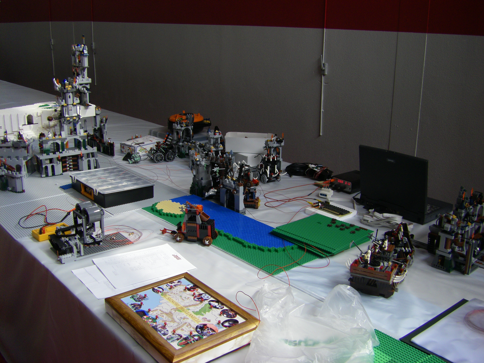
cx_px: 242
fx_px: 531
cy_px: 182
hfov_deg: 49.0
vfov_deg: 37.7
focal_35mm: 38
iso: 125
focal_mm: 6.3
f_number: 3.5
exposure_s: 1/50
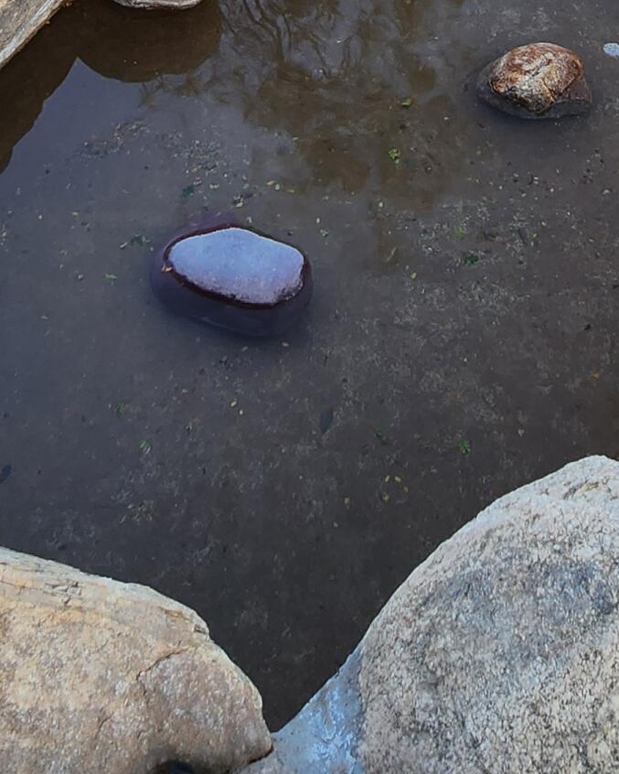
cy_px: -221
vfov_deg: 31.9
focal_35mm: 45
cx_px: 391
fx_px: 1030
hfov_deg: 33.3
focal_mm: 2.2
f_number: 2.2
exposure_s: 1/60
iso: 50
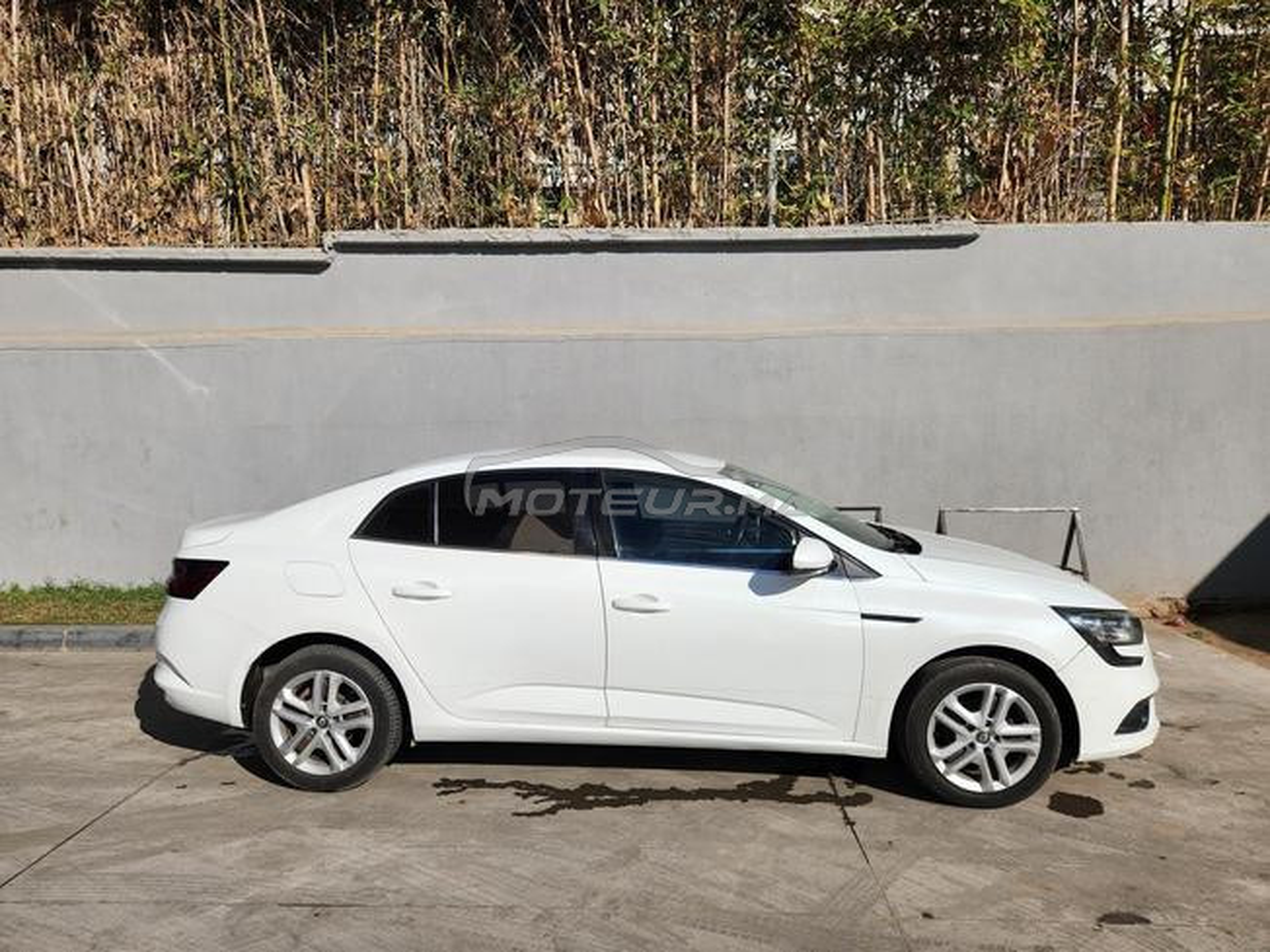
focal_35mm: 23
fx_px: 844
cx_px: 635
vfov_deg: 58.9
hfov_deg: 73.9
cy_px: 476
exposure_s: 1/3026
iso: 20
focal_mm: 5.4
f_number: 1.8
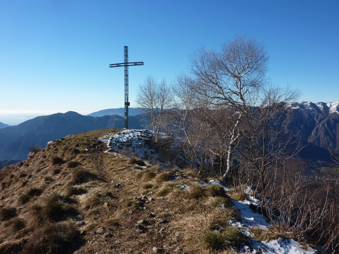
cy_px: 127
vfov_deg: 54.9
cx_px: 170
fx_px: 245
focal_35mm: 25
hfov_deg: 69.4
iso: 80
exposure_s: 1/500
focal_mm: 4.1
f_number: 4.5
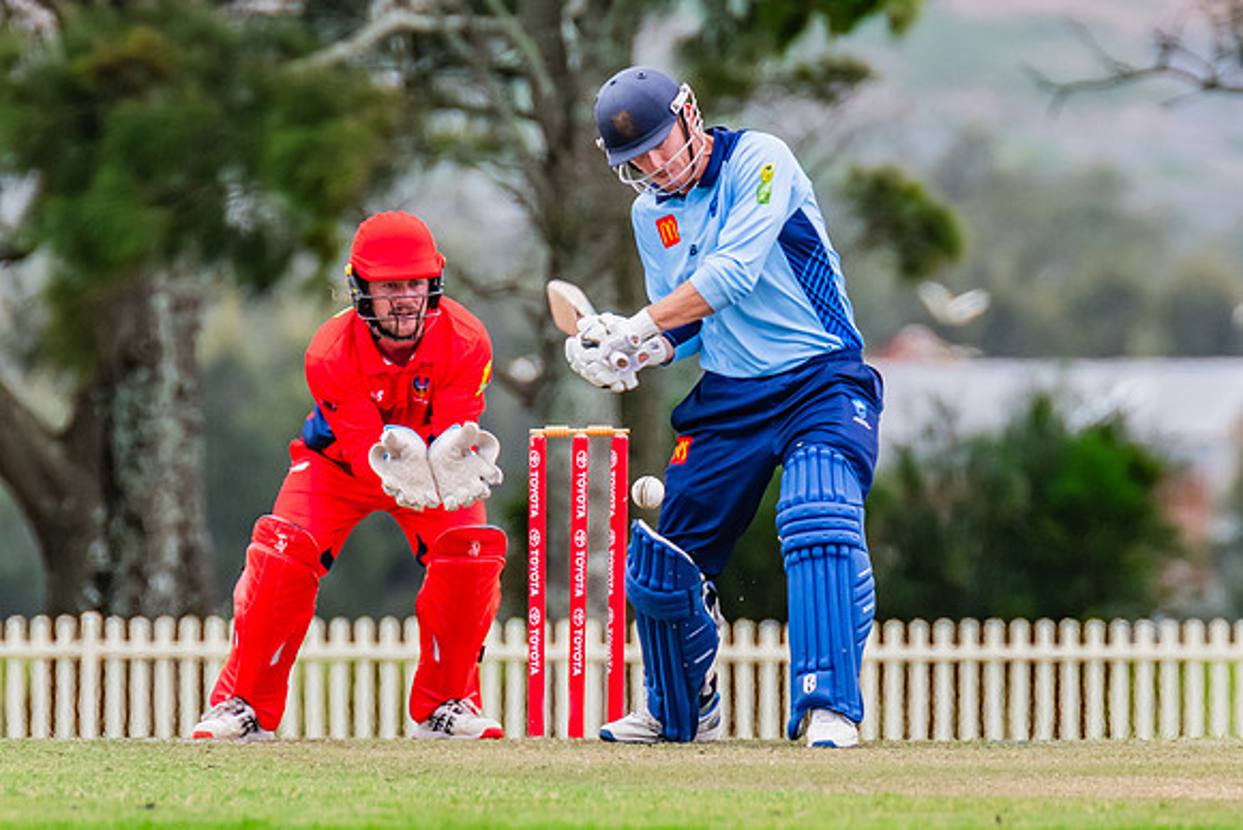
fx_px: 39280
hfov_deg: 1.8
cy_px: 357
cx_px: 697
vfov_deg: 1.2
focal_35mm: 1137
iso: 800
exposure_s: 1/1250
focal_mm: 600
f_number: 9
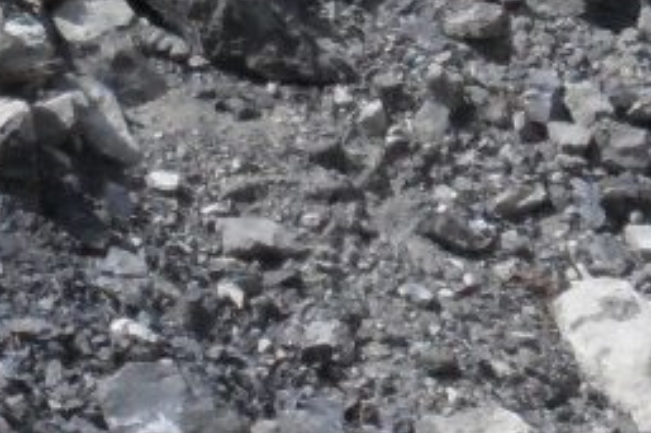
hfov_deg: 4.5
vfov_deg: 3.0
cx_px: -578
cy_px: 513
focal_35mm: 458
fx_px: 8277
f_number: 5.6
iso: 80
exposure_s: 1/500
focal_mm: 18.9
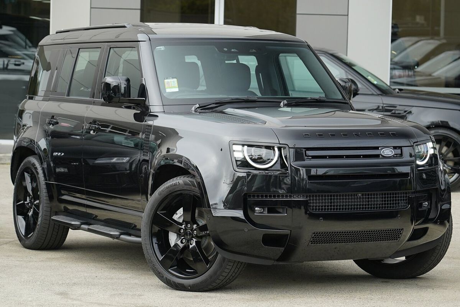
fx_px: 1303
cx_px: 230
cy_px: 154
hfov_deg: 20.0
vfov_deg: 13.4
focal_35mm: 102
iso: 1000
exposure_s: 1/640
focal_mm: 102
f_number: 4.5
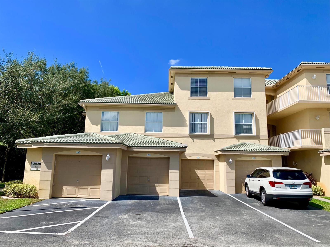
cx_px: 165
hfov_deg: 67.3
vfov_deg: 53.1
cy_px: 124
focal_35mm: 26
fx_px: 248
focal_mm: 4.25
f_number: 1.8
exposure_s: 1/2481
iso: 25
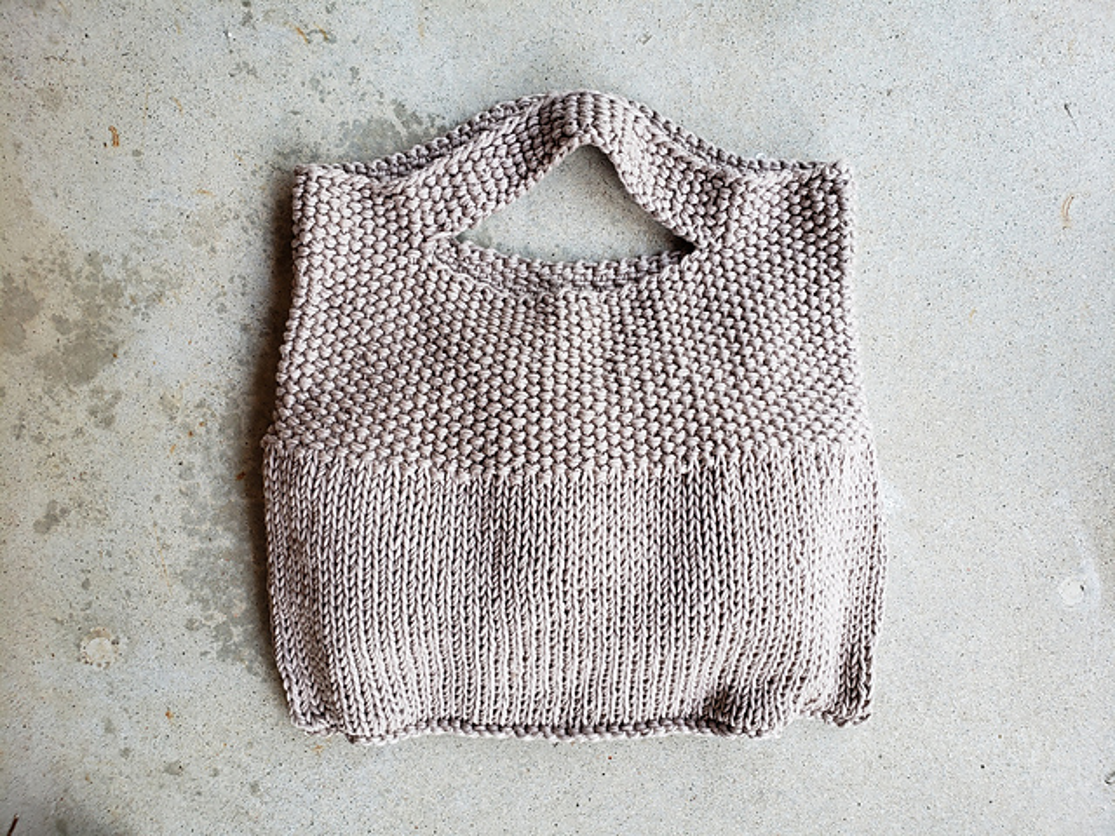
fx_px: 837
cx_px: 558
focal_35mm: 26
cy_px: 418
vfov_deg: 53.1
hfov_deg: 67.3
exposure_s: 1/120
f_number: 2.4
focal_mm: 4.3
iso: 80
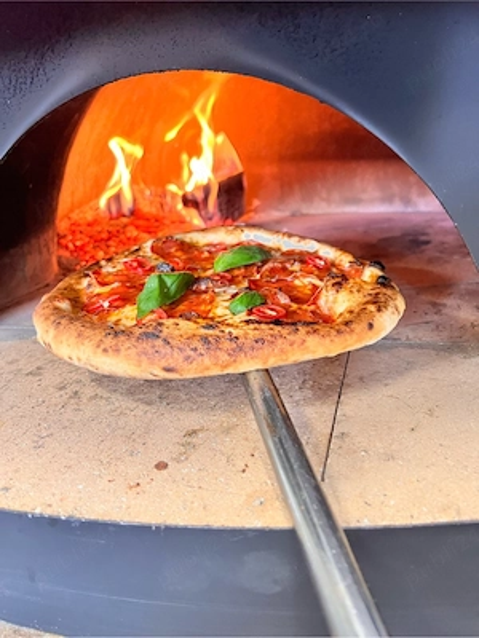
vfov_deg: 67.3
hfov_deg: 53.1
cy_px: 319
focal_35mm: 26
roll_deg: +3.6
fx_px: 480
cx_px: 240
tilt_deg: -17.5
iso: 200
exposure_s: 1/50
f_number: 1.5
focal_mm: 5.7
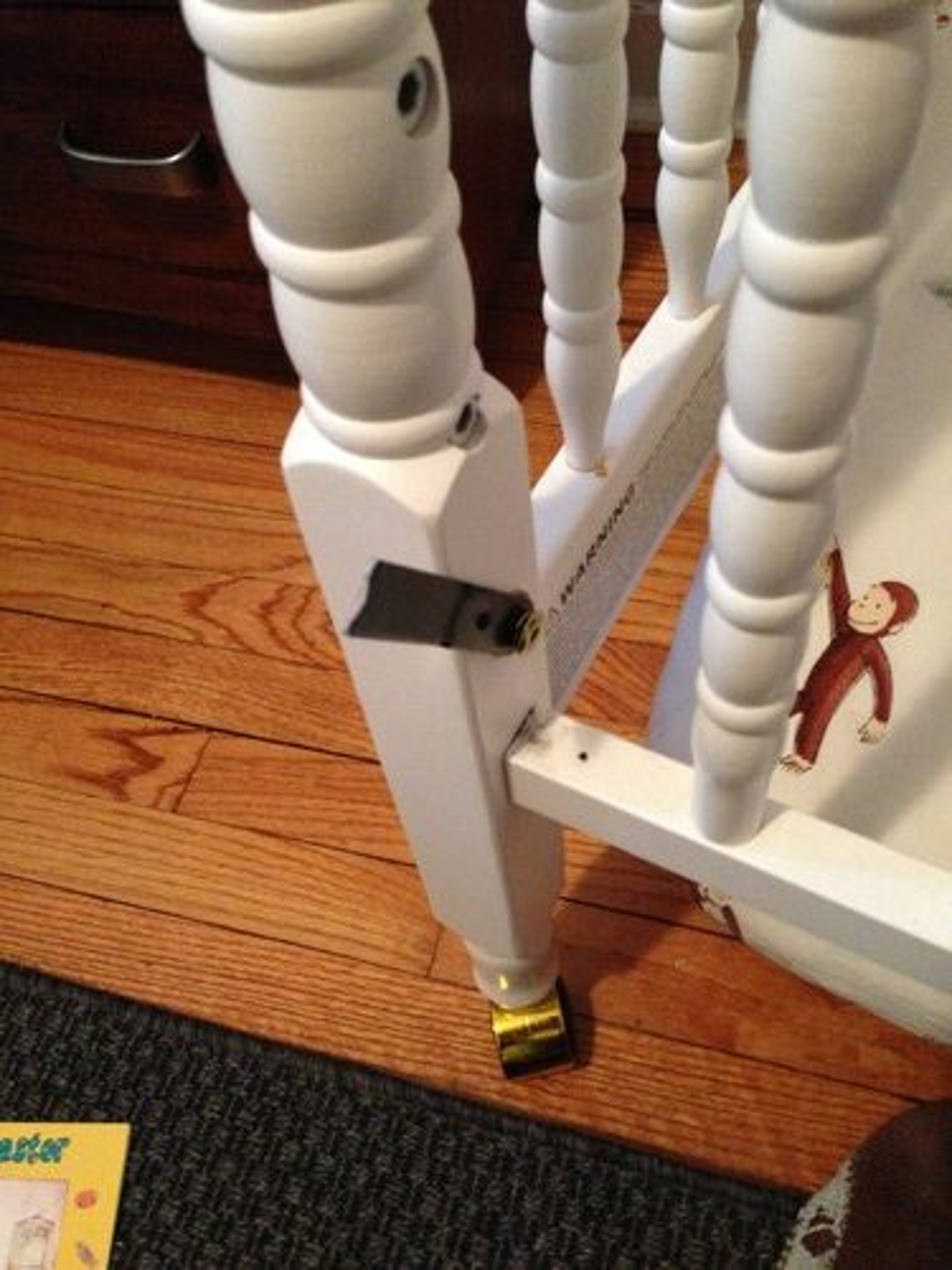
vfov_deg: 55.4
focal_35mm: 33
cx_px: 476
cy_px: 635
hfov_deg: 42.9
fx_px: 1210
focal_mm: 4.13
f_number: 2.4
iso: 500
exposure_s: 1/15
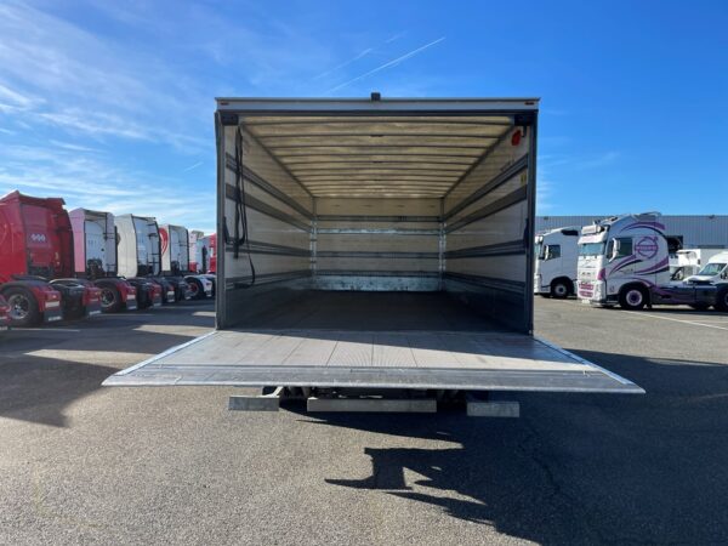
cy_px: 273
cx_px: 364
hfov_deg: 67.3
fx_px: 547
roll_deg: +0.1
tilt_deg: -1.0
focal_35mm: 26
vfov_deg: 53.1
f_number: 1.6
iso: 32
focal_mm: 4.2
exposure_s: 1/2304
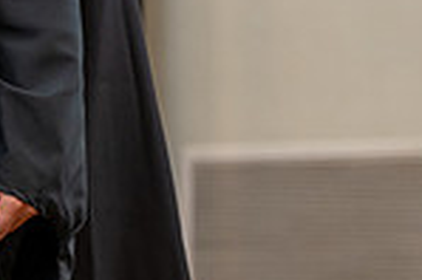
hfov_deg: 6.1
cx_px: -255
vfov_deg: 4.1
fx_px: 3923
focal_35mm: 335
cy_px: -171
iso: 1600
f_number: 3.5
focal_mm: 86
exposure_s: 1/200
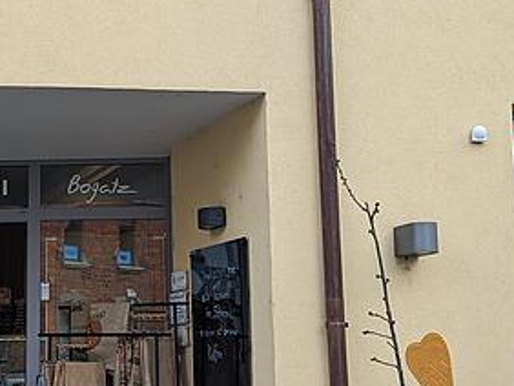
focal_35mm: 68
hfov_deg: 27.9
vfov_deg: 21.6
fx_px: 1011
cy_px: 177
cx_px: 97
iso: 45
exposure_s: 1/447
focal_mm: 6.81
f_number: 1.85
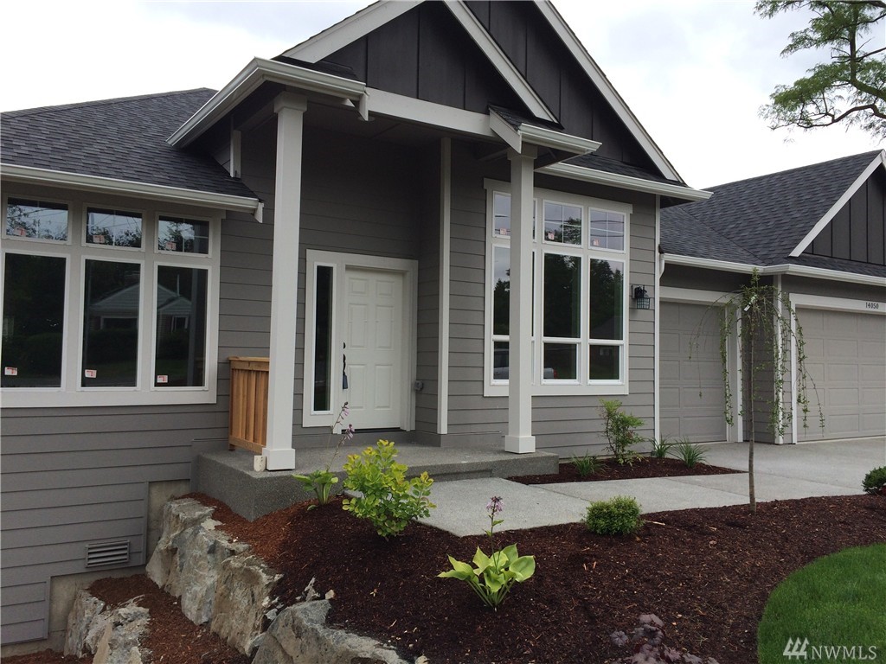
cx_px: 443
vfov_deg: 48.2
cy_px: 332
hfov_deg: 61.7
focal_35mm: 29
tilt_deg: +1.2
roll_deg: -1.1
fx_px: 742
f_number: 2.2
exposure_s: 1/1053
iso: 32
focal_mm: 4.15
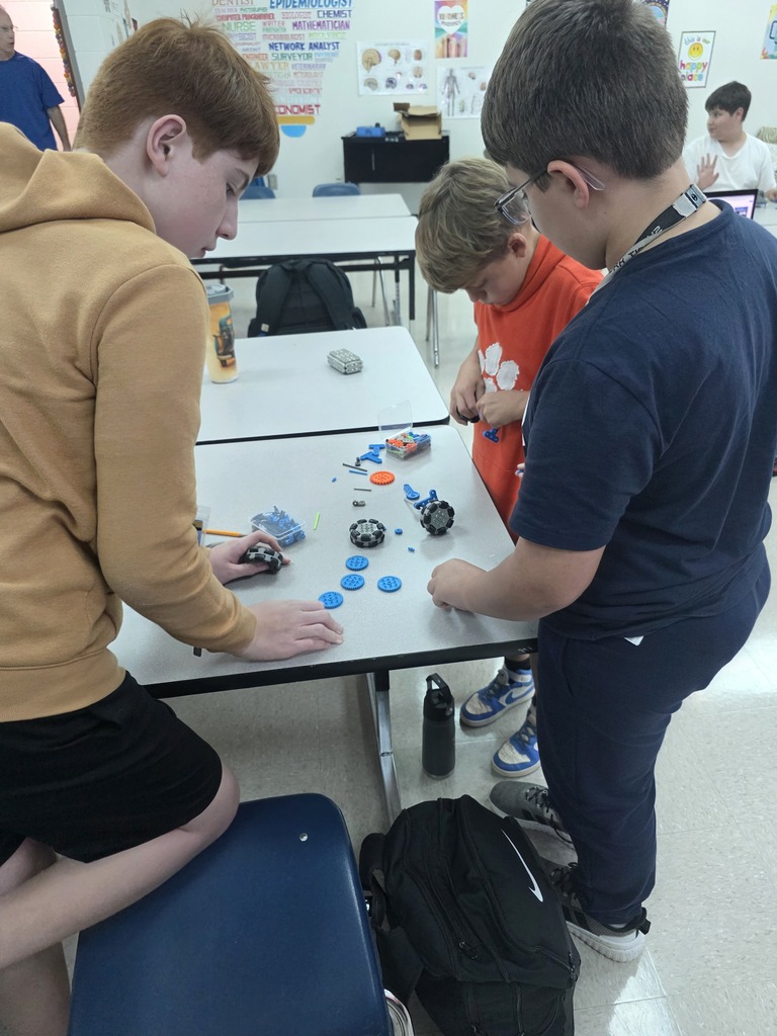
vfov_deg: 73.9
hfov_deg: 58.9
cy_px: 518
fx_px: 688
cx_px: 388
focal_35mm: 23
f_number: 1.7
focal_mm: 6.3
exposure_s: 1/120
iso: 640
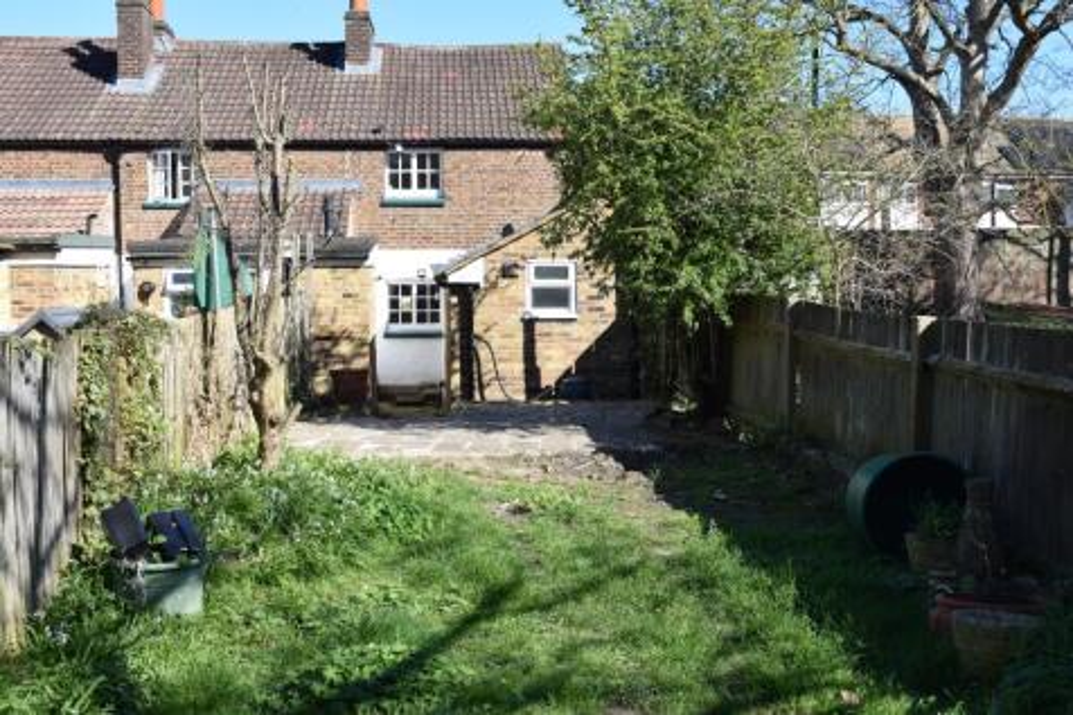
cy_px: 358
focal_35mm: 45
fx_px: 1341
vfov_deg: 29.8
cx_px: 536
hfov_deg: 43.6
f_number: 9
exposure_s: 1/320
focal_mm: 30
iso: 200
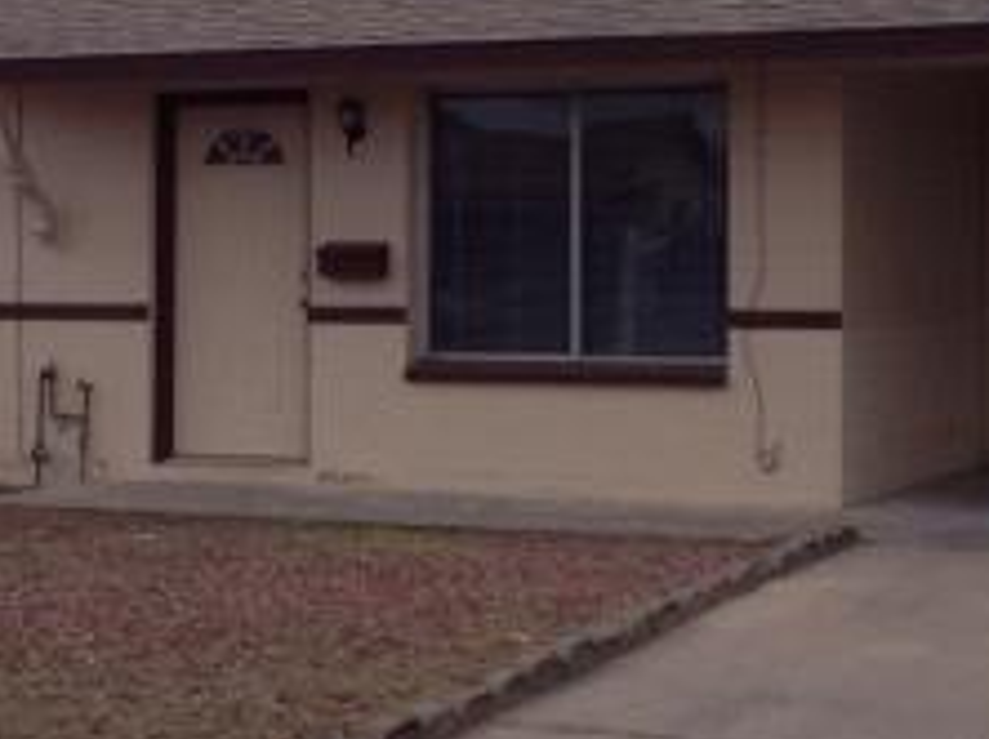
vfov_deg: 14.6
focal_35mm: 101
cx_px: 414
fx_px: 2883
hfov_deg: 19.5
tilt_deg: +1.7
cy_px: 200
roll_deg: +0.0
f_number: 2.4
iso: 64
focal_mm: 4.28
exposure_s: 1/1346
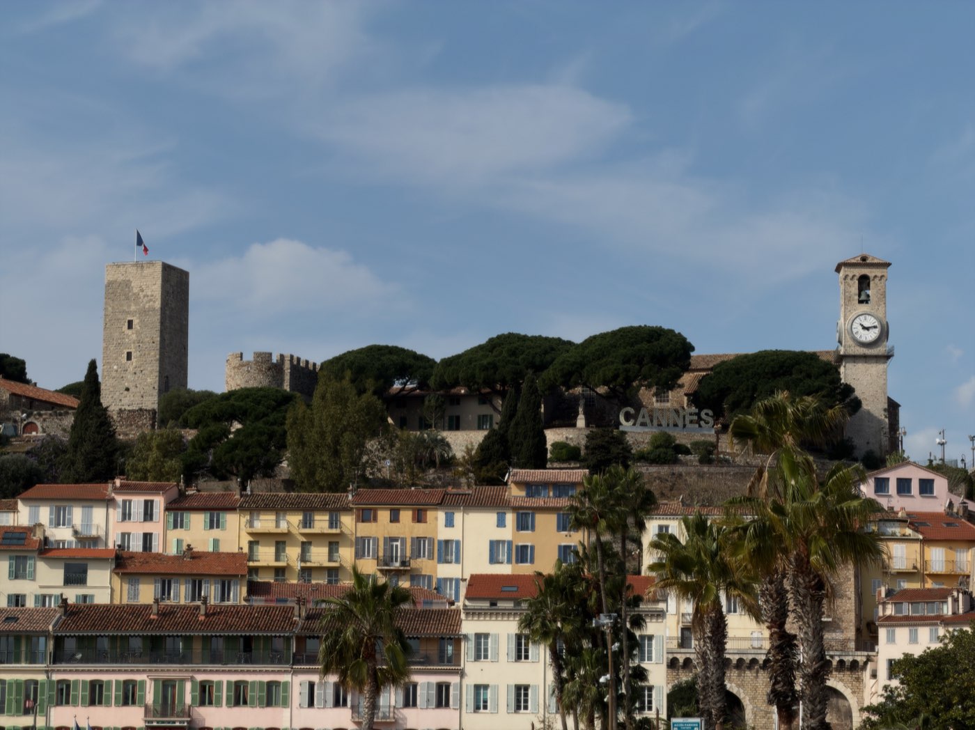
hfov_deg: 19.7
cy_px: 365
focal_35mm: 100
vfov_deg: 14.8
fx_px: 2815
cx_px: 488
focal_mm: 16.89
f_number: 2.8
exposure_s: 1/1071
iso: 20
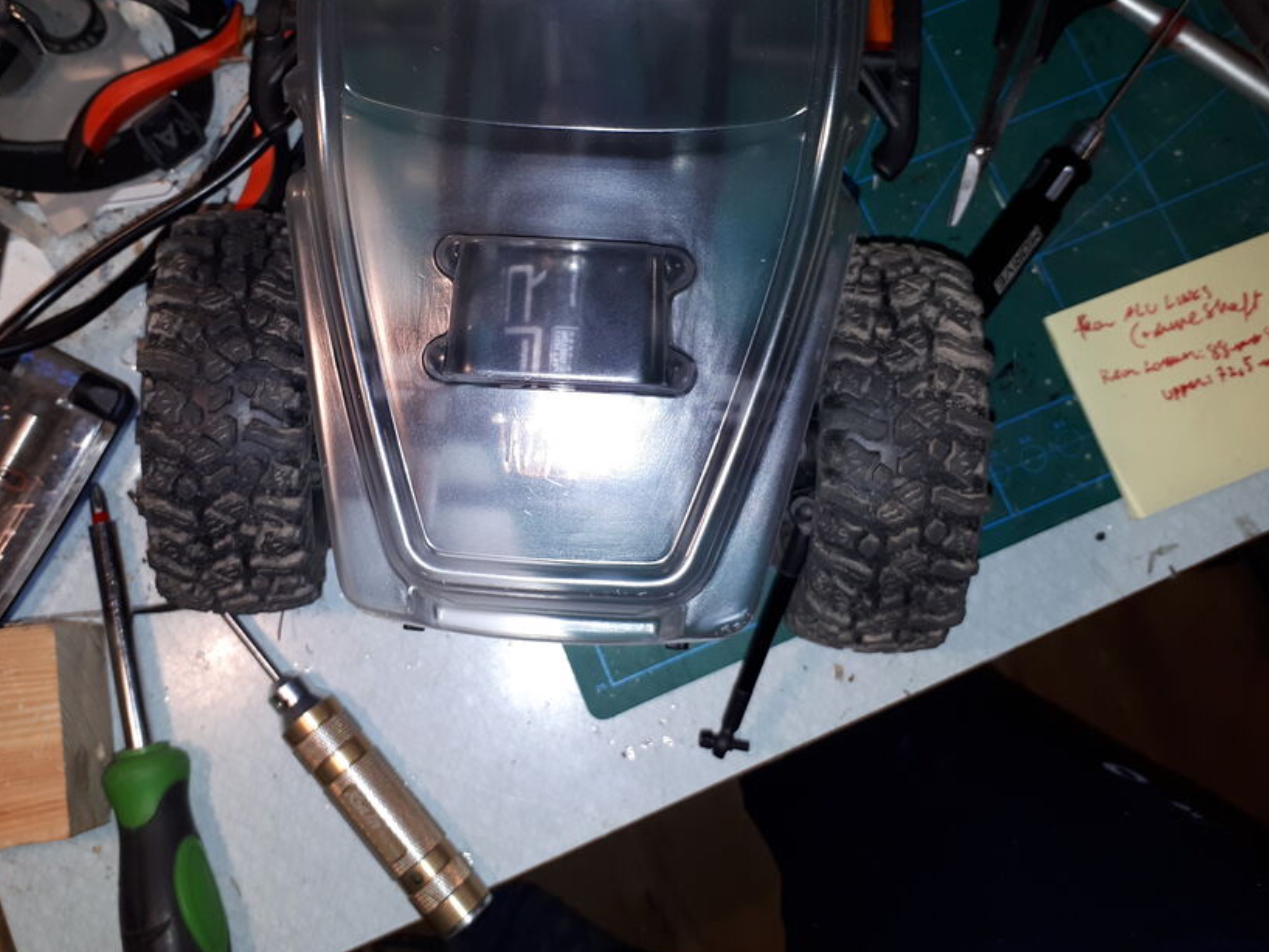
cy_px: 386
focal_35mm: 33
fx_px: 1210
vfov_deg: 42.8
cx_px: 566
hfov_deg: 55.2
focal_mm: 3.6
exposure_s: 1/50
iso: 50
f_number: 1.9
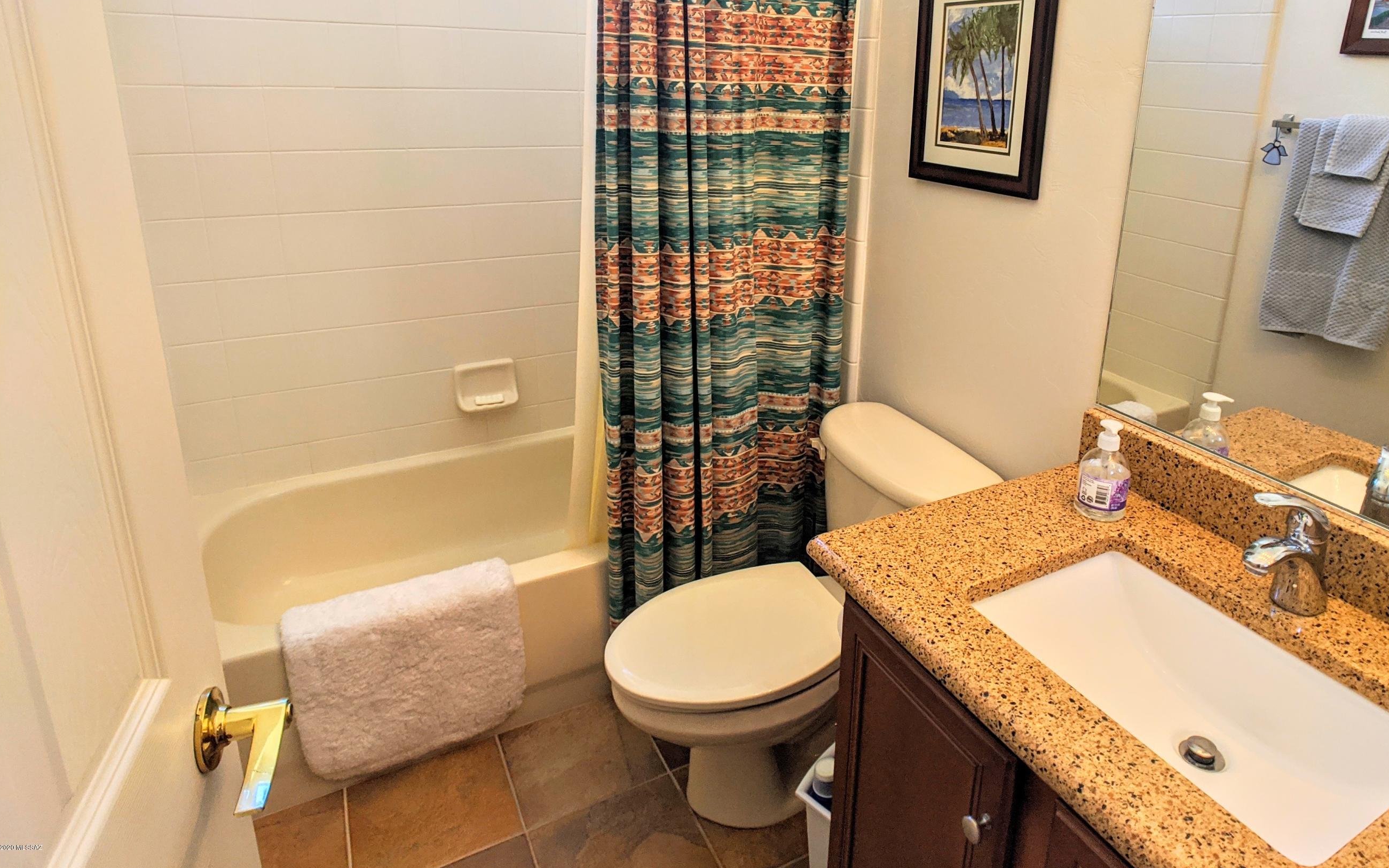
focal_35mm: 33
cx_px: 793
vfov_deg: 37.9
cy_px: 285
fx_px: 1249
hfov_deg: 57.9
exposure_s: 1/175
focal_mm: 4.38
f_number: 1.73
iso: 70
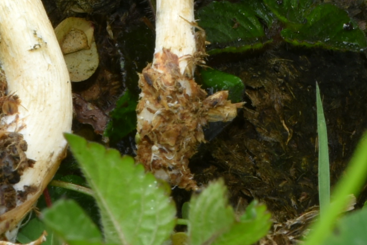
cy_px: -406
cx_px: 267
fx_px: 6412
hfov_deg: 3.3
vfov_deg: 2.2
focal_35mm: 629
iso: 100
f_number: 25
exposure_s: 1.3
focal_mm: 105
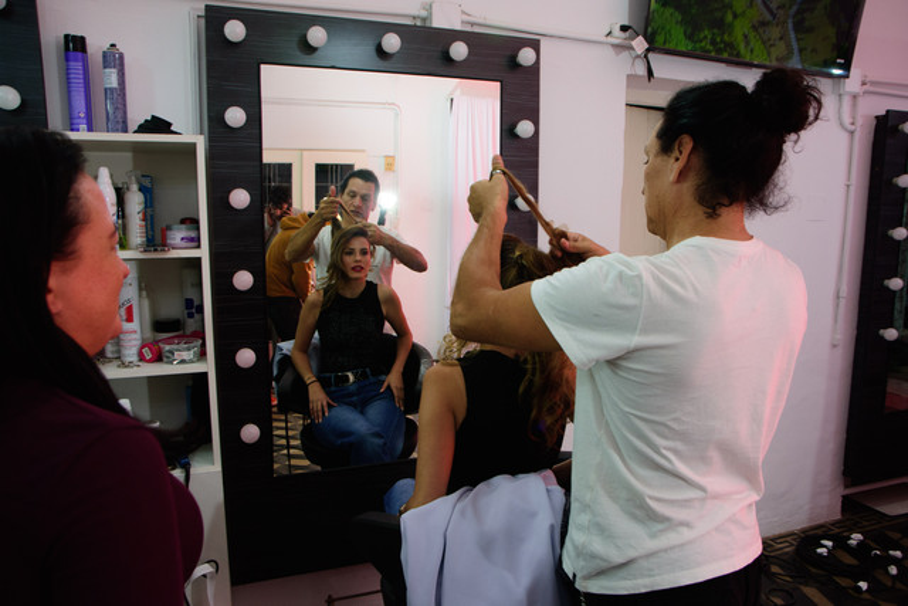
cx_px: 454
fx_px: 643
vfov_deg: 50.4
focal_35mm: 26
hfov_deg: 70.4
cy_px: 303
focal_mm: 17
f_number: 5
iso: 800
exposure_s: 1/100
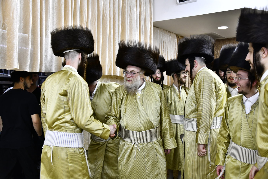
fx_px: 268
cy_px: 90
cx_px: 134
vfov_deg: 36.9
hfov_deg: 53.1
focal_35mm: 36
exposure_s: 1/250
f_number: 5
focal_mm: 36
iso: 1000
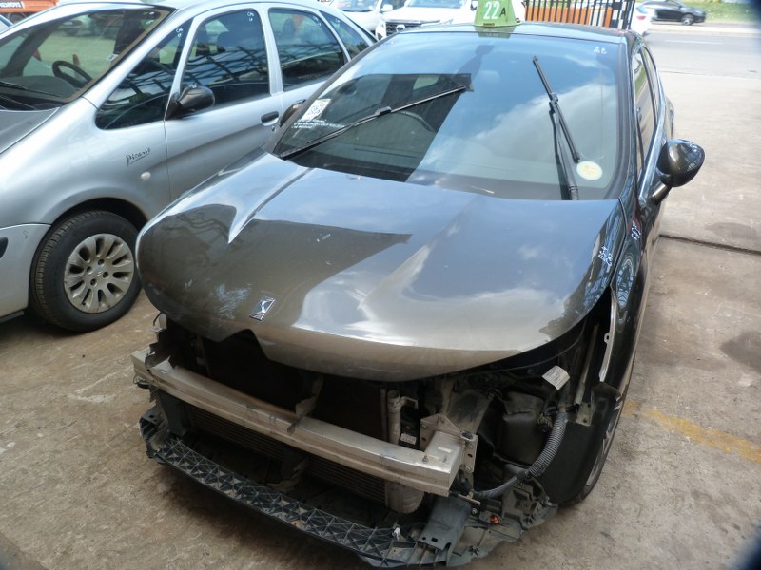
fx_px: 550
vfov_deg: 54.9
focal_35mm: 25
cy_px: 285
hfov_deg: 69.4
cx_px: 380
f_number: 3.6
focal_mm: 4.5
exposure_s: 1/125
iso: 125
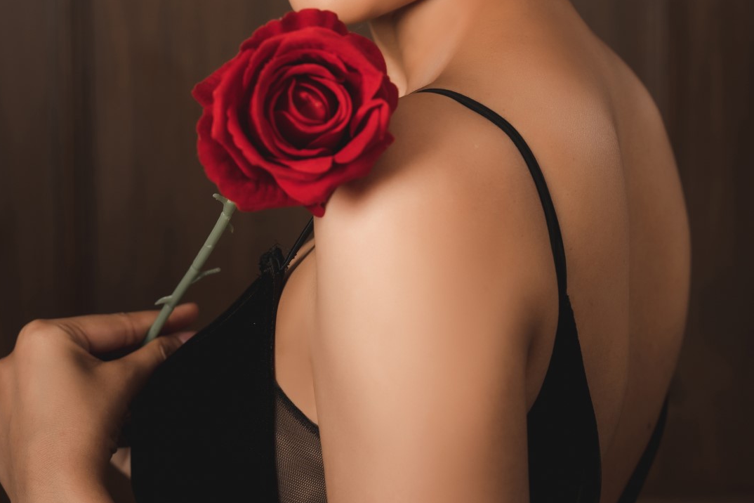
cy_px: 37
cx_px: 376
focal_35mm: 89
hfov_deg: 22.9
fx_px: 1864
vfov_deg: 15.2
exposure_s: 1/200
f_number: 5
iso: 160
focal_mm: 59
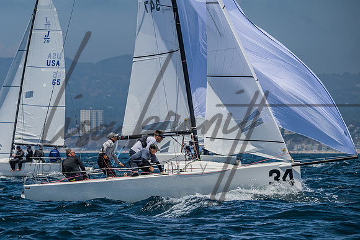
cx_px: 129
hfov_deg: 7.2
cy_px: 154
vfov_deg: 4.8
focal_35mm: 286
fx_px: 2859
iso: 400
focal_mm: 220
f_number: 6.3
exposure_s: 1/2500
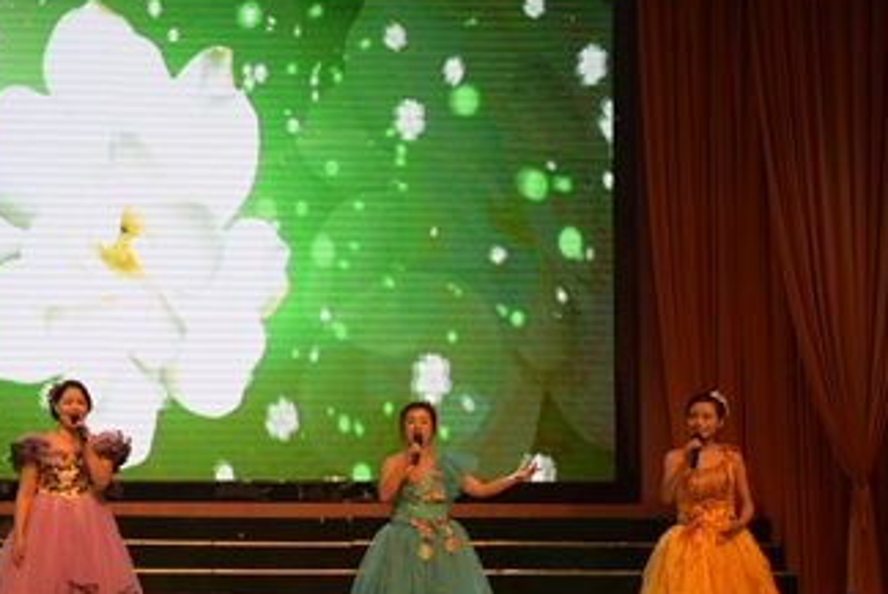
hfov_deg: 26.9
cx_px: 217
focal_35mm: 74
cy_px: 378
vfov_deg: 18.4
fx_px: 1828
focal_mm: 48
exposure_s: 1/400
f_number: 2.8
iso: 500
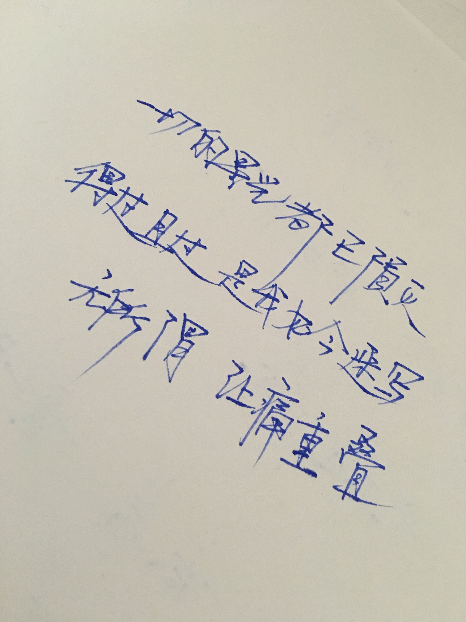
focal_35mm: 29
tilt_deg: -69.0
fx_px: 521
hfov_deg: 48.2
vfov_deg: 61.7
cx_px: 233
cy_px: 311
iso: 160
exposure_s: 1/8
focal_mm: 4.15
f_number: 2.2
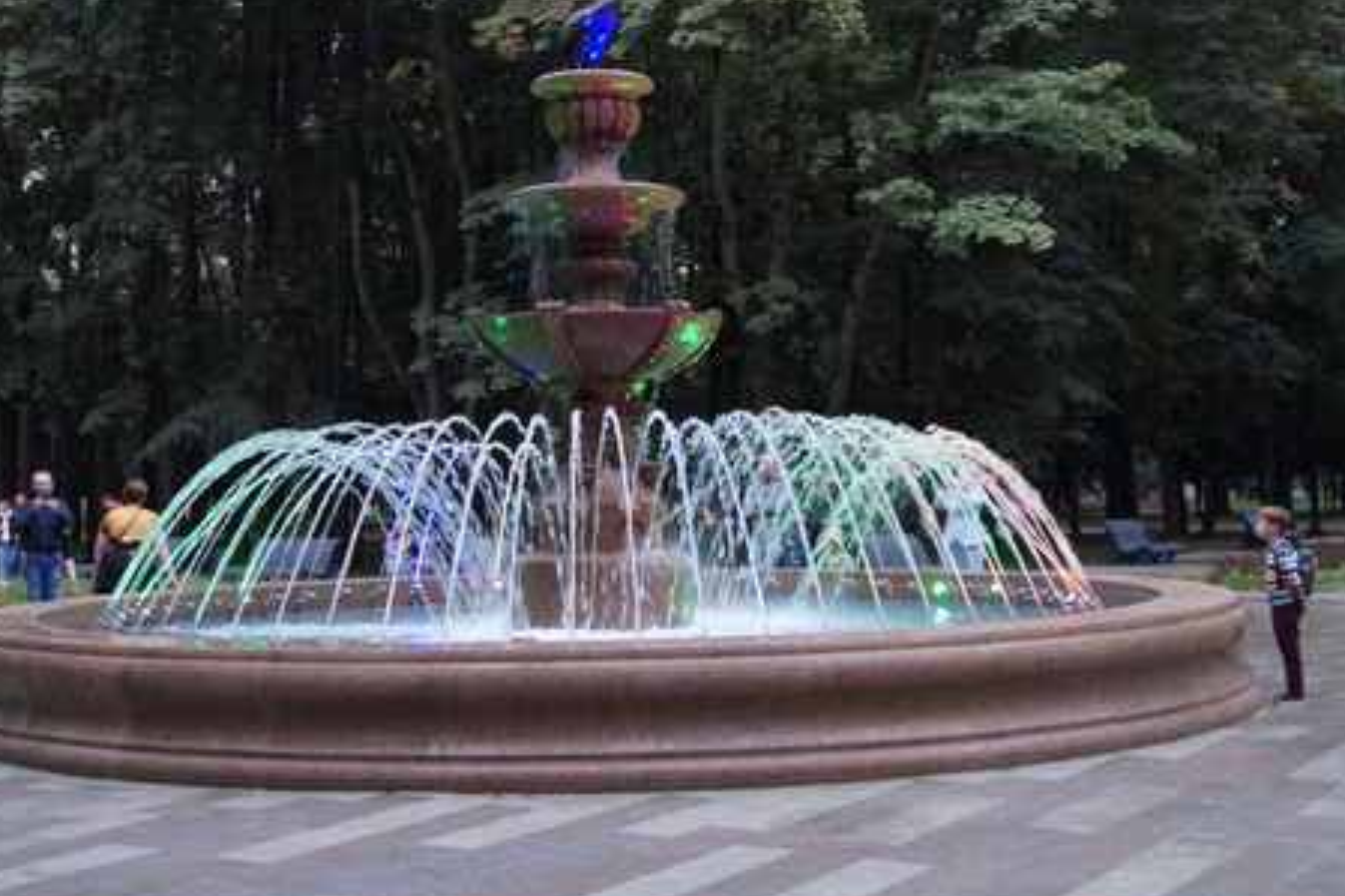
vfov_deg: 28.4
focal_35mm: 47
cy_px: 285
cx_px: 602
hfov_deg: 41.9
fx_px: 1755
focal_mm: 22
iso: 3200
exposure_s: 1/60
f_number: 4
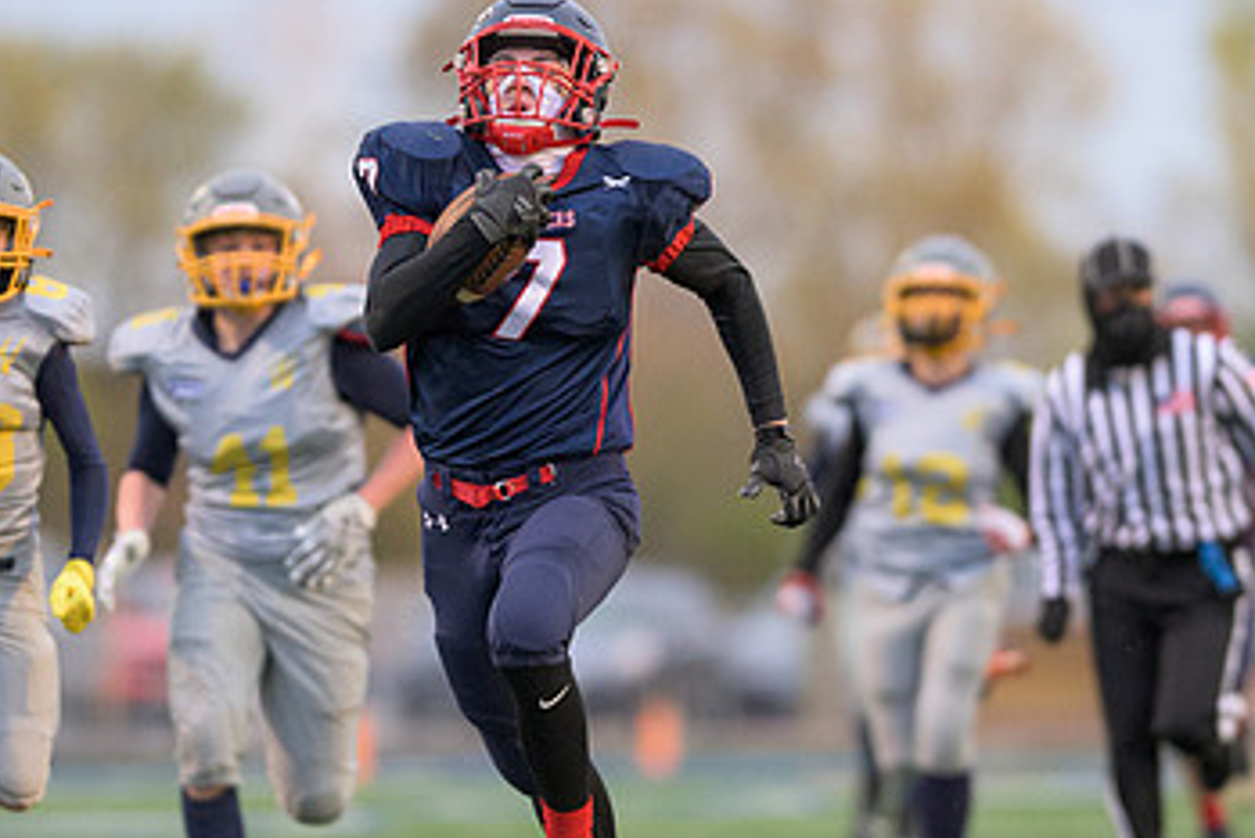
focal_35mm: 481
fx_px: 16774
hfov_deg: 4.3
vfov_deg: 2.9
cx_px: 615
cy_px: 344
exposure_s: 1/1250
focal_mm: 200
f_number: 2
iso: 2000
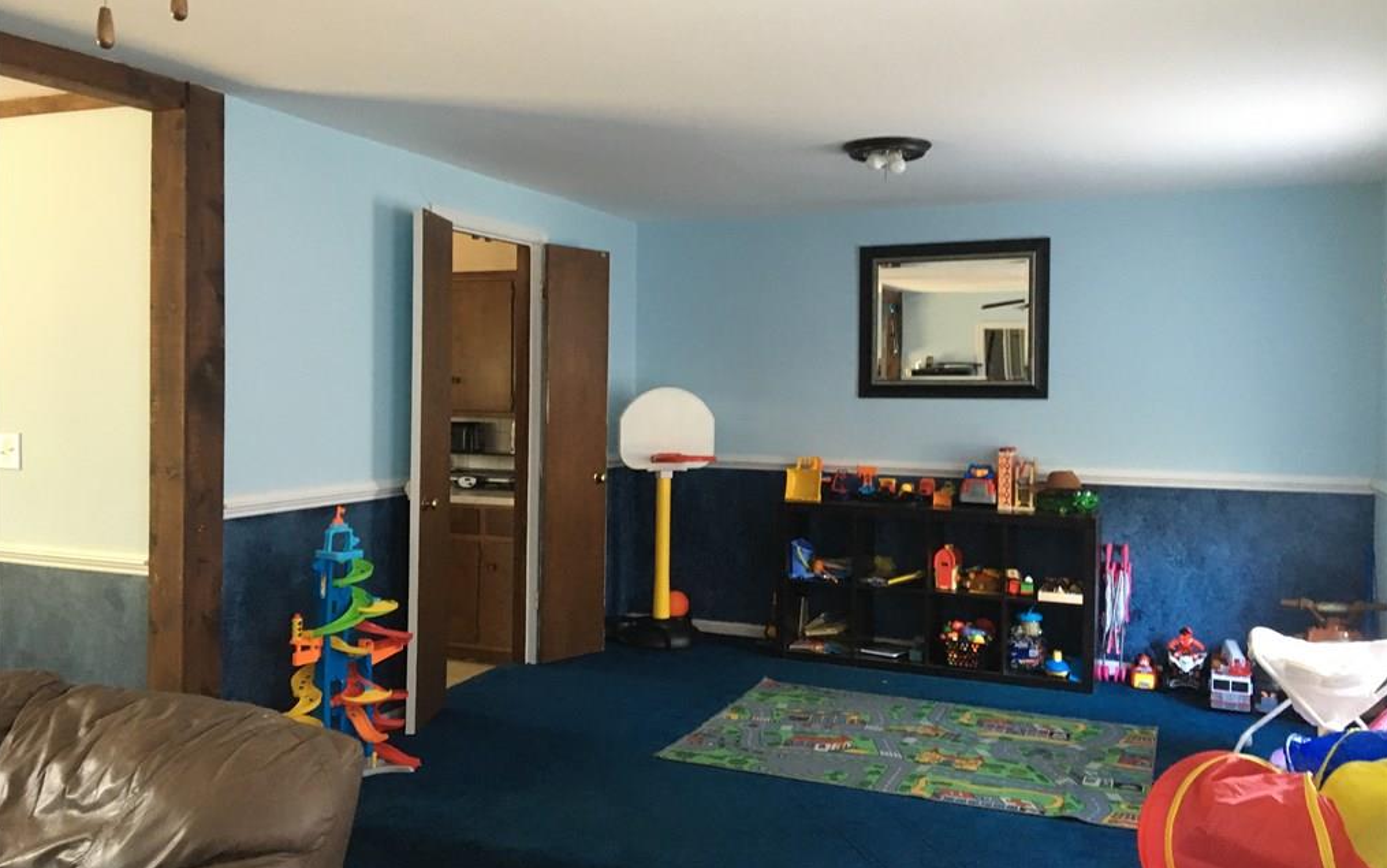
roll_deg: +0.4
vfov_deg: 40.6
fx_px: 1172
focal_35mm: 31
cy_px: 413
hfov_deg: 61.2
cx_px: 693
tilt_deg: -2.8
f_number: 2.2
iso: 200
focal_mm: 4.15
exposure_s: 1/15
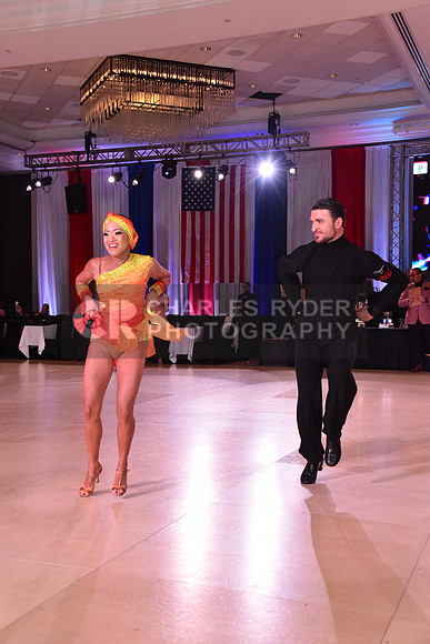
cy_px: 322
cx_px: 215
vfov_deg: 44.5
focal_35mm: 44
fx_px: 788
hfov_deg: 30.5
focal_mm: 44
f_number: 7.1
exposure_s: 1/320
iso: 2500
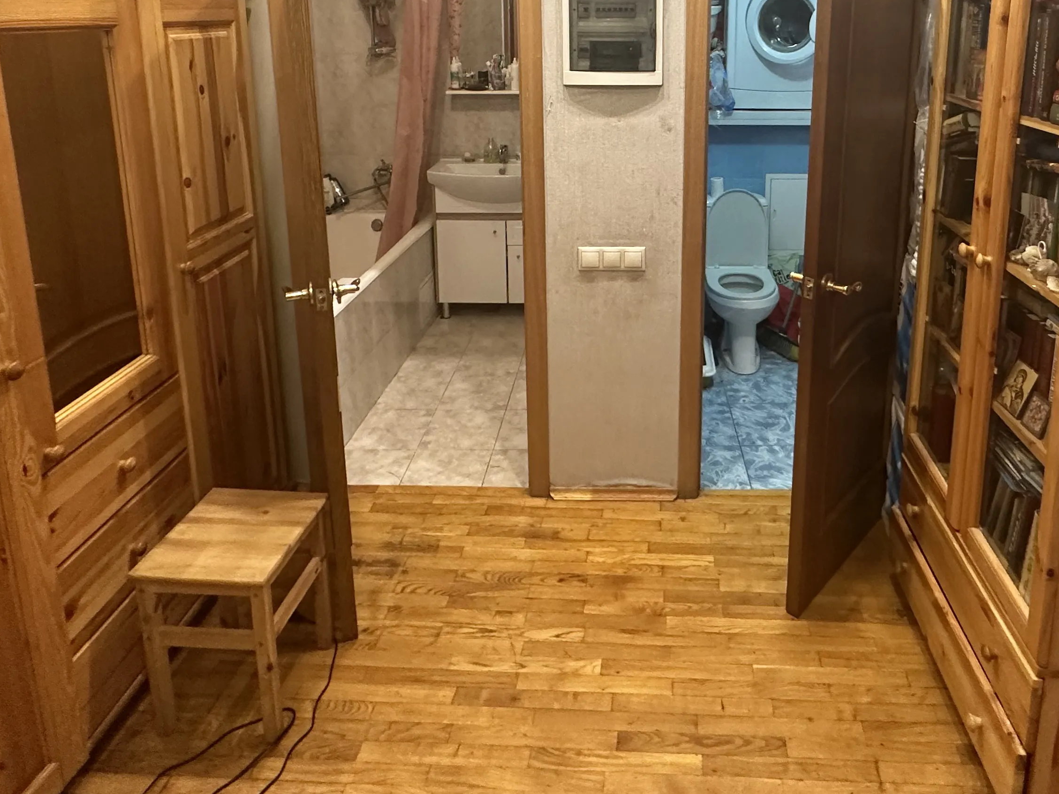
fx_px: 765
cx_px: 646
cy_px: 152
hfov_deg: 68.6
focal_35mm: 25
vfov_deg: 51.3
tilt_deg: -11.2
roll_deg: -0.8
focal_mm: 2.22
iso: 320
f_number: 2.2
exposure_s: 1/50
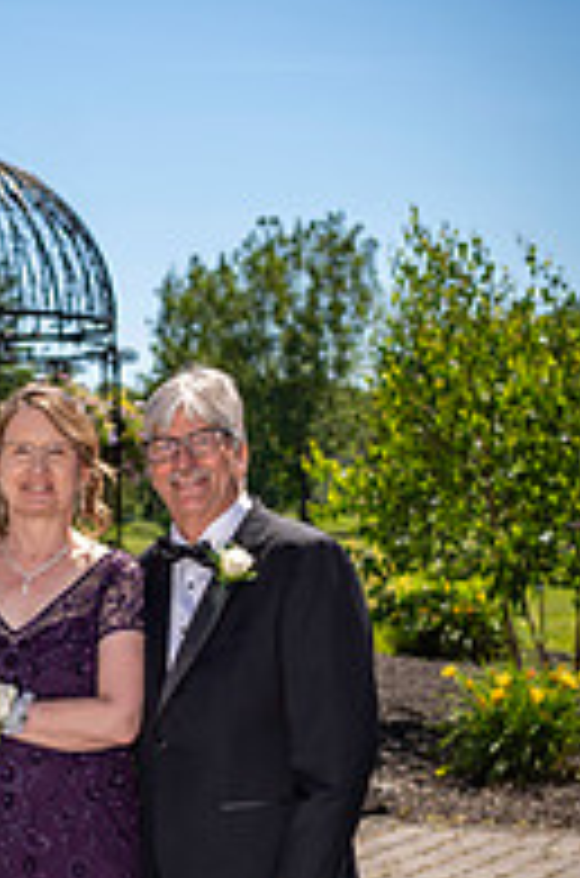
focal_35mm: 97
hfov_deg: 13.7
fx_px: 2357
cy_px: 558
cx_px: -61
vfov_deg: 21.0
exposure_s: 1/2500
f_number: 3.2
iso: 100
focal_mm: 42
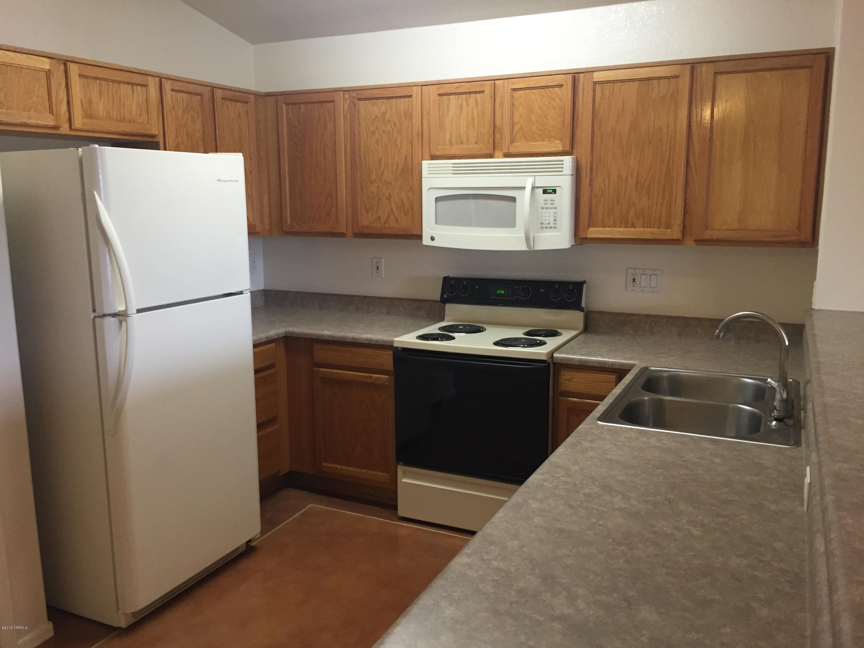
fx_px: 724
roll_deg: +0.3
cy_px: 324
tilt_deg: -9.8
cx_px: 432
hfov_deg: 61.7
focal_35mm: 29
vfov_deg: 48.2
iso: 125
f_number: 2.2
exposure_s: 1/30
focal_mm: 4.15
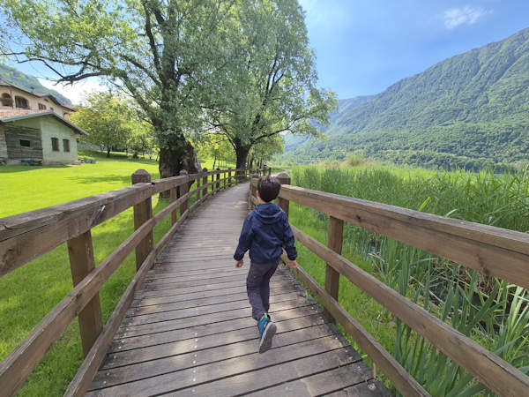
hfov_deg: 106.2
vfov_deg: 89.9
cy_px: 198
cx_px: 264
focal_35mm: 13
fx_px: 199
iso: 50
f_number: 2.2
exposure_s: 1/1456
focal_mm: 2.2
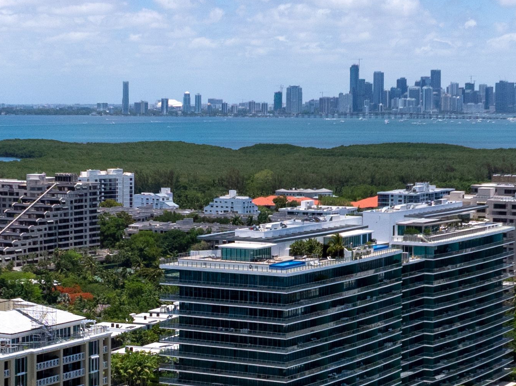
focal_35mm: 94
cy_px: 454
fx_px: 1400
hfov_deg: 20.9
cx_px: 266
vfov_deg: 15.2
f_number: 4
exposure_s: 1/160
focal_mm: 12.29
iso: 200
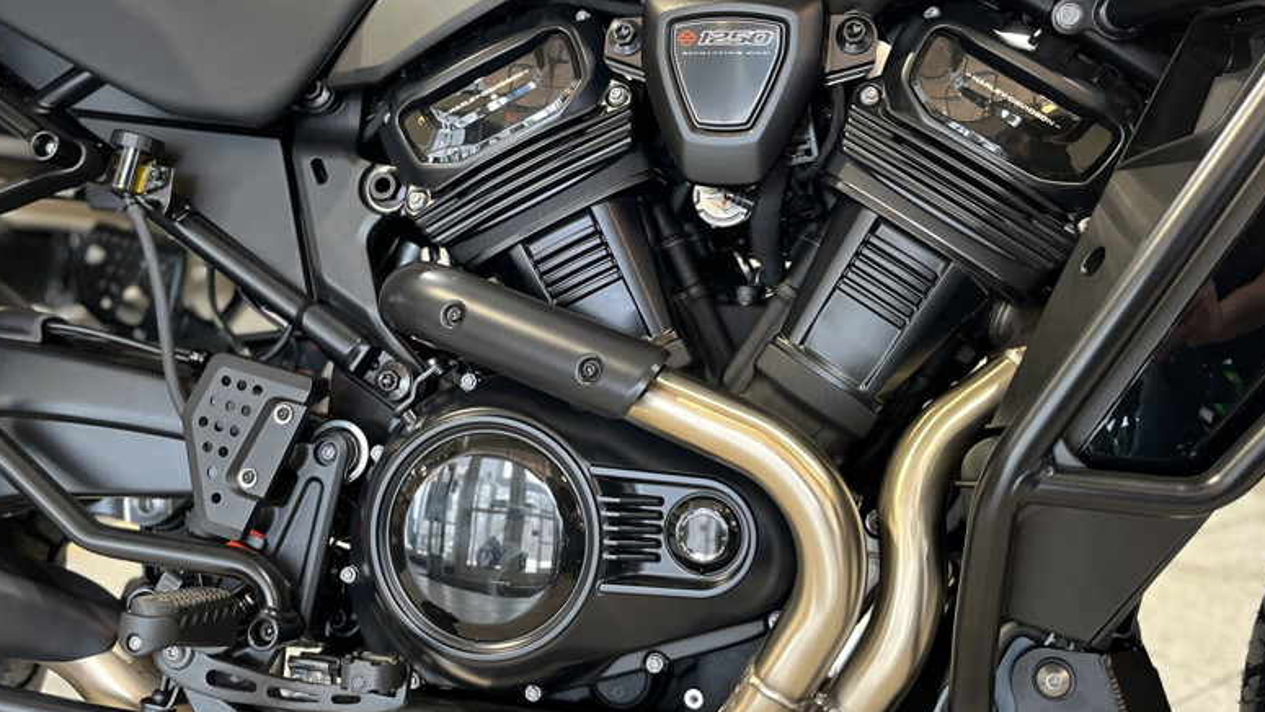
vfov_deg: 30.3
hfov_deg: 51.6
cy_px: 273
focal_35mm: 39
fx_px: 1308
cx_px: 670
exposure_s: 1/60
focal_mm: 5.1
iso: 250
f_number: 1.6
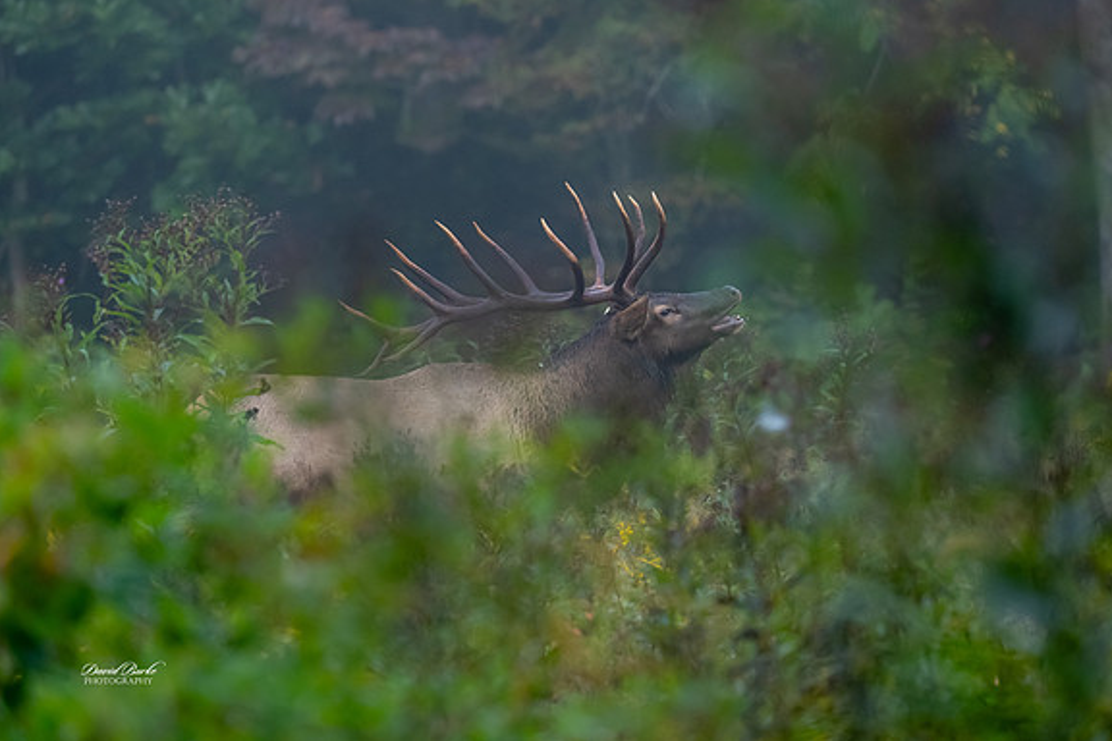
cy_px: 370
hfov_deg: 4.8
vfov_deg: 3.2
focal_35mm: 433
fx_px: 13374
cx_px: 558
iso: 4500
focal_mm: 430
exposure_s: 1/500
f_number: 6
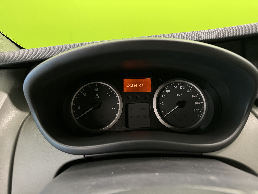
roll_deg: +1.2
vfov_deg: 56.8
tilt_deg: -24.0
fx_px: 179
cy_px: 97
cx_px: 129
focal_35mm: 24
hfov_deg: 71.6
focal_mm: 6.76
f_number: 1.78
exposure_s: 1/50
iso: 800
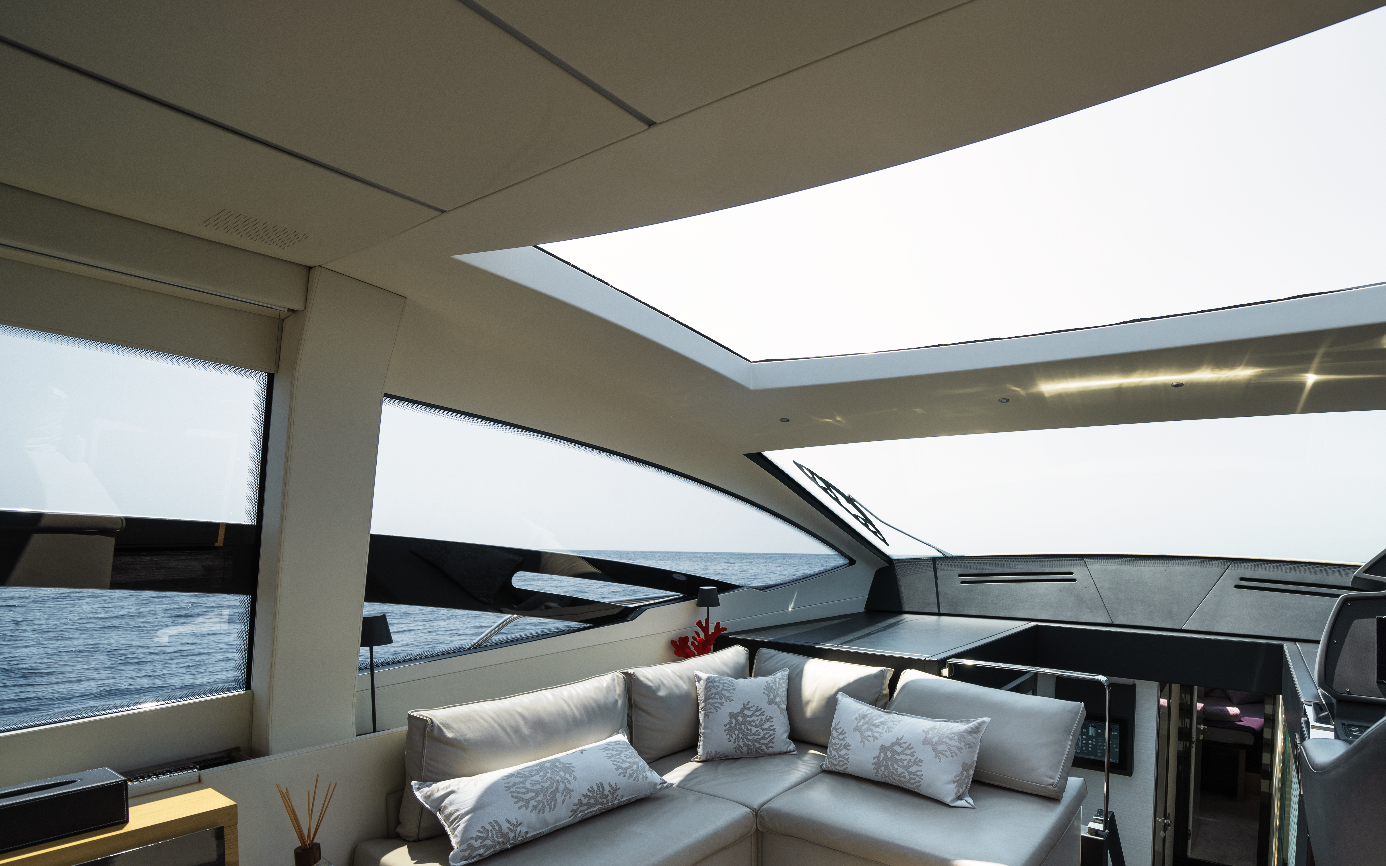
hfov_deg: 91.6
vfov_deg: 66.4
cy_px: 566
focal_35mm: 17
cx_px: 900
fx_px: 642
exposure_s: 1/200
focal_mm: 12
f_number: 5.6
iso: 100
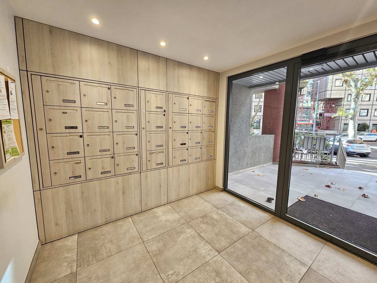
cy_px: 142
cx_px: 188
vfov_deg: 89.9
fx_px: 142
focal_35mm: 13
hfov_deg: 106.2
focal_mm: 2.2
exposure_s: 1/50
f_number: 2.2
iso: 200
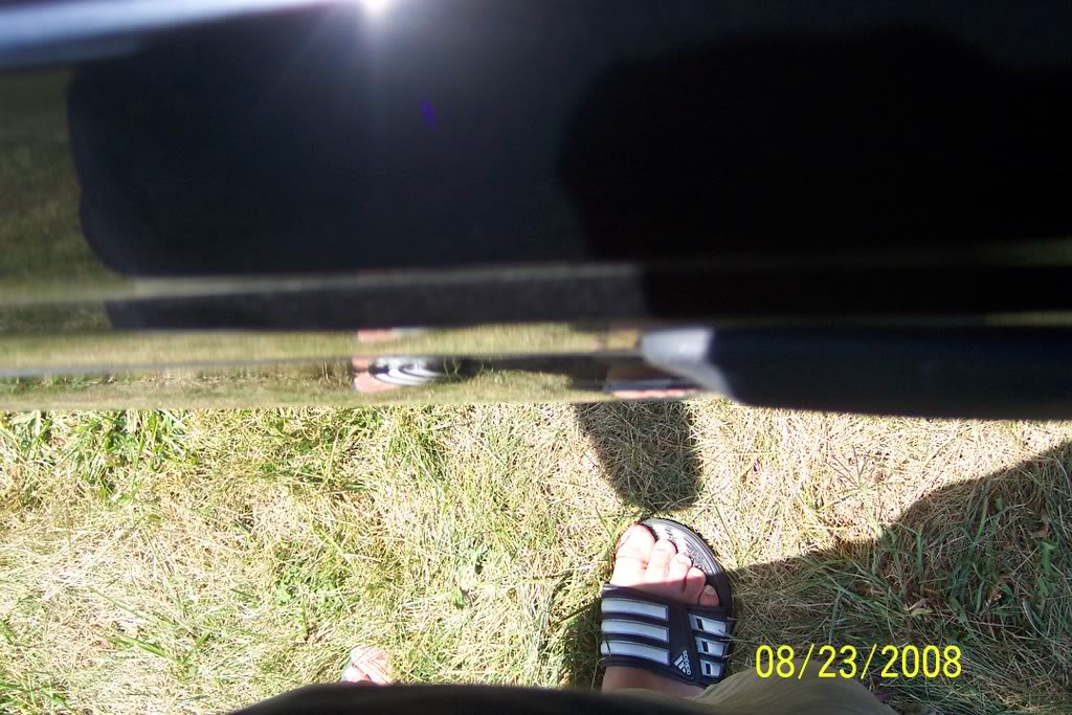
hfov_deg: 50.7
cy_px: 358
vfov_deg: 35.1
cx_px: 536
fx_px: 1132
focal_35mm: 38
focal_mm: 8
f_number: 2.8
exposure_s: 1/700
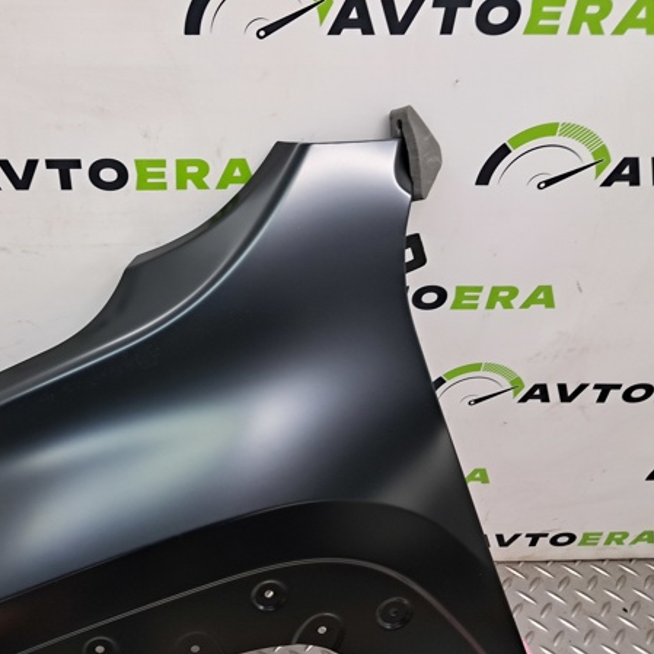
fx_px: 727
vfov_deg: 48.4
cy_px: 344
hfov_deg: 47.3
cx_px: 195
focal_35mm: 34
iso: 100
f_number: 1.8
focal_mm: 4
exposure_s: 1/50
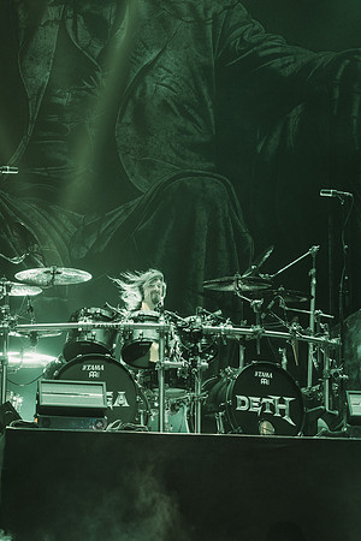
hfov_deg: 13.0
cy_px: 270
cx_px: 180
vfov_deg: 19.5
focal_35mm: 105
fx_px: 1579
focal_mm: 105
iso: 1600
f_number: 4
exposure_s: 1/200
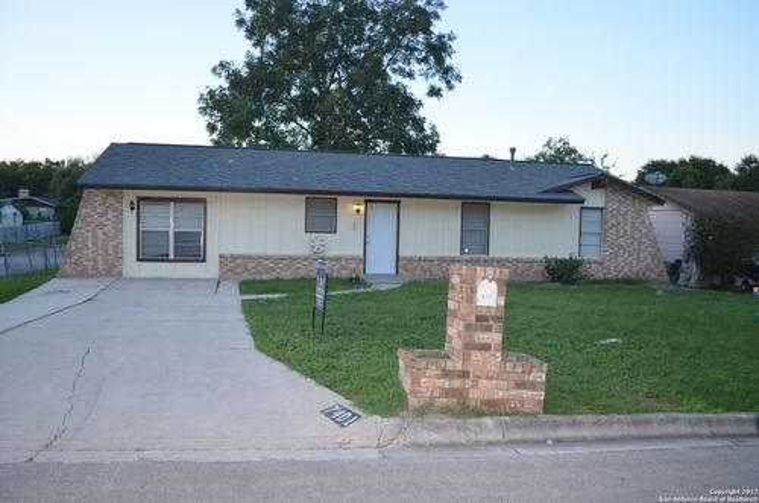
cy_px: 252
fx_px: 631
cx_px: 380
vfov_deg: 43.4
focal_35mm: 30
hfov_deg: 62.0
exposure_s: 1/100
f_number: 3.8
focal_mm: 20
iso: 400
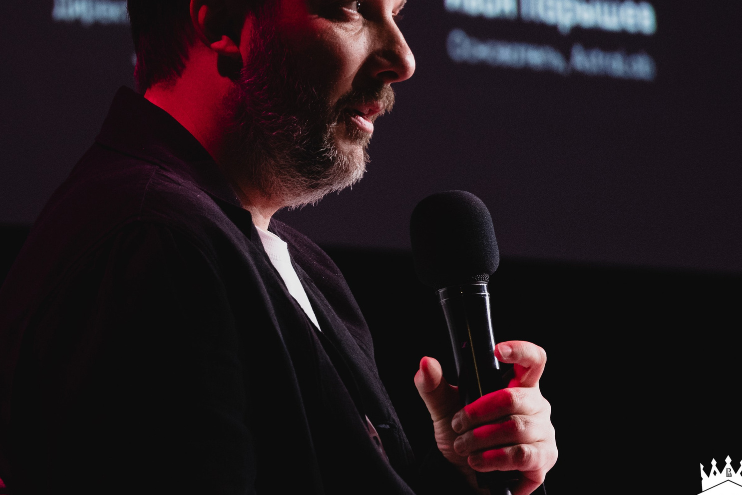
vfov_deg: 3.9
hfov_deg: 5.8
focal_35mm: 357
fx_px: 7358
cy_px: 186
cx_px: 187
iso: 2000
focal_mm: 135
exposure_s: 1/100
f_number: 5.6
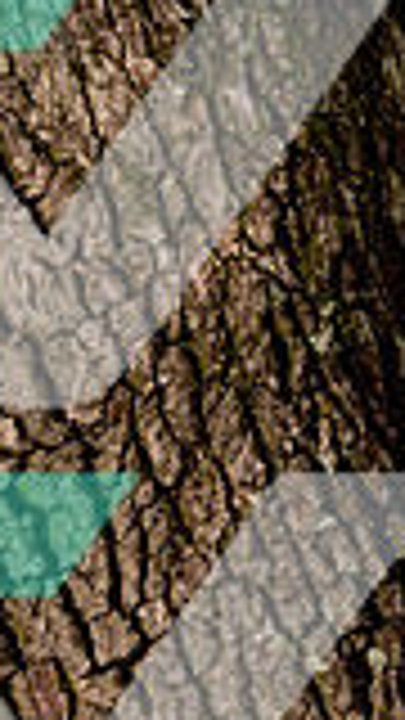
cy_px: 713
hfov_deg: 7.0
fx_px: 3188
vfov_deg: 12.7
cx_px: 814
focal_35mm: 167
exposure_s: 1/250
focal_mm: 44
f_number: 5
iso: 160
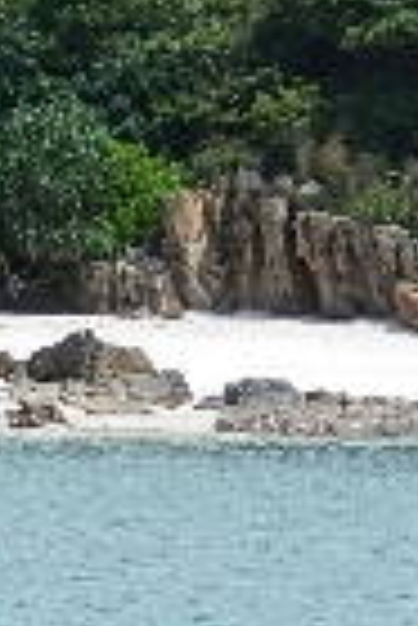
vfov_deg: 4.1
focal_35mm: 506
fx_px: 8790
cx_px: 445
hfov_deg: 2.7
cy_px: 59
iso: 160
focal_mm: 19.1
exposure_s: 1/800
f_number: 5
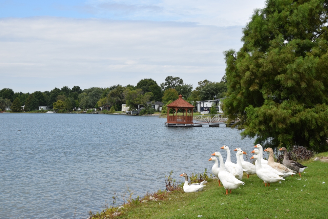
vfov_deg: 22.6
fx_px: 547
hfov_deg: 33.4
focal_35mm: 60
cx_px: 164
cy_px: 110
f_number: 10
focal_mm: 40
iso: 100
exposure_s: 1/200
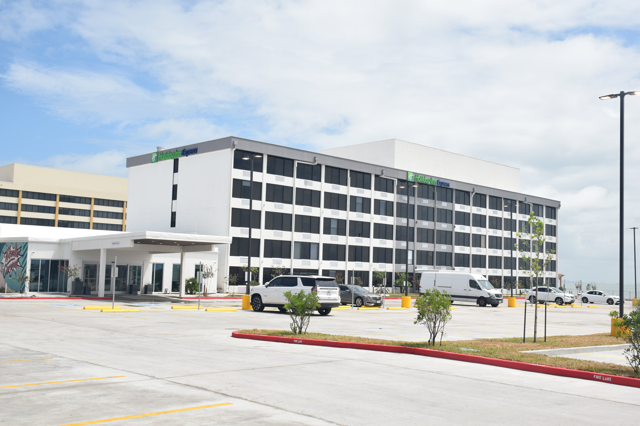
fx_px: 640
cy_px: 213
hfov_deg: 53.1
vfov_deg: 36.9
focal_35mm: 36
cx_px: 320
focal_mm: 24
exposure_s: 1/500
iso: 200
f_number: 11
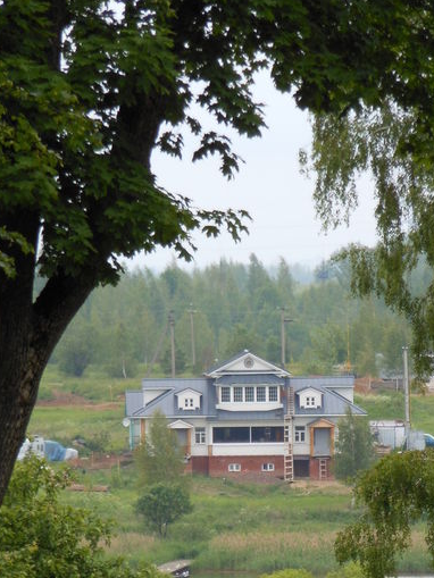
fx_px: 7386
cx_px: 222
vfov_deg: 4.5
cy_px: 435
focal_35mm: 442
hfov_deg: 3.4
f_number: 5.8
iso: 80
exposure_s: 1/80
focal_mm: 45
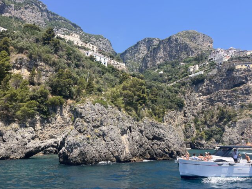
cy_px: 106
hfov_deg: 58.3
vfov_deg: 45.4
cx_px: 133
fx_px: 226
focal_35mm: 31
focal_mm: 5.1
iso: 50
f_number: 1.6
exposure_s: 1/1802
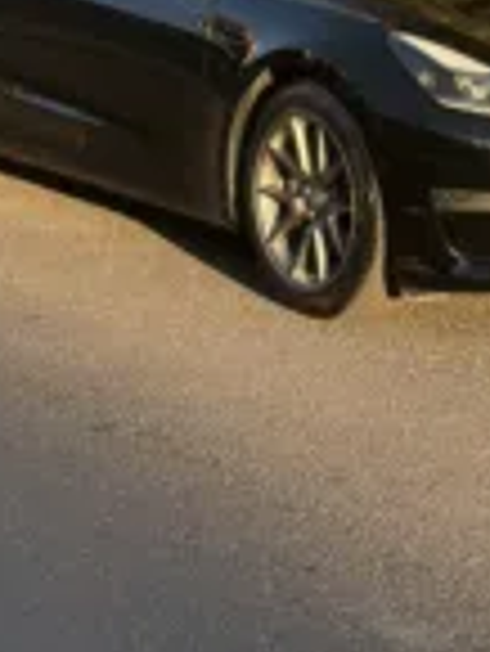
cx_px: 337
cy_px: -103
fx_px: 2488
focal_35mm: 132
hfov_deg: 11.2
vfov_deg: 14.5
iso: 80
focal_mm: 6.86
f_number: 1.78
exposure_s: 1/1212
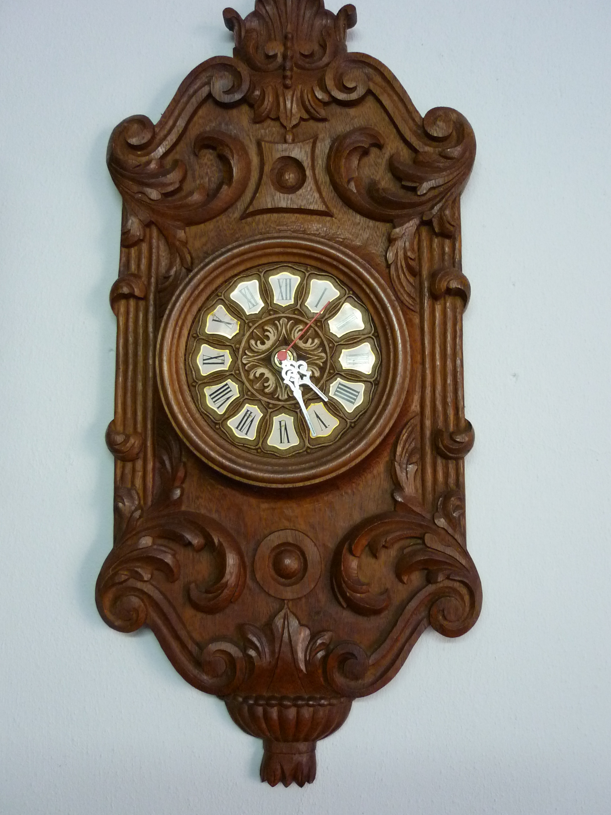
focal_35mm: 34
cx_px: 313
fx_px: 800
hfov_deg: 41.8
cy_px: 413
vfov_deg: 54.0
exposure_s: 1/25
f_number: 2.8
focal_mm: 5.5
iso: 400
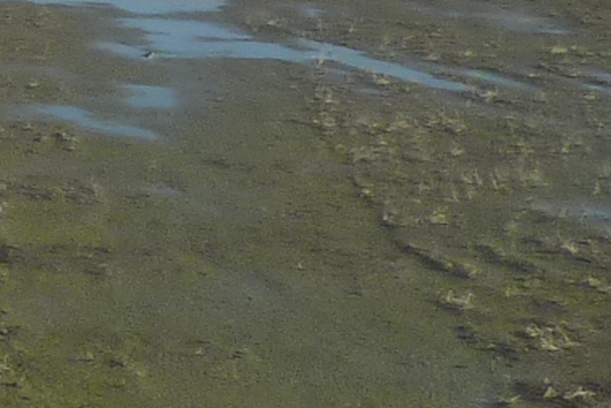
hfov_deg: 11.9
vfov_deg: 9.4
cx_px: -834
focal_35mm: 141
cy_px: -232
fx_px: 2393
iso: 125
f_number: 4
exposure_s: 1/400
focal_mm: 4.1
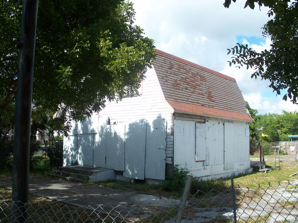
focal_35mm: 37
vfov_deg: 38.7
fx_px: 319
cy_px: 112
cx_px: 149
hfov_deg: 50.1
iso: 64
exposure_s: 1/400
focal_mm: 7.8
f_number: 4
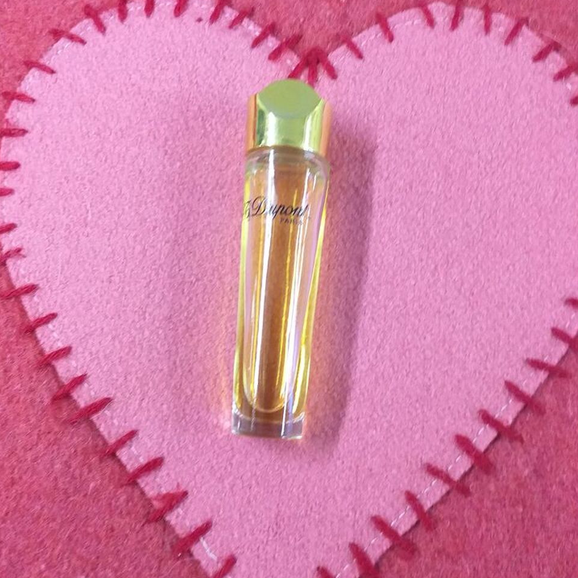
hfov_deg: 51.1
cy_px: 293
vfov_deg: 51.1
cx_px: 281
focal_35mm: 32
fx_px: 605
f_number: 1.9
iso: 200
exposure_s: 1/25
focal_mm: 3.6
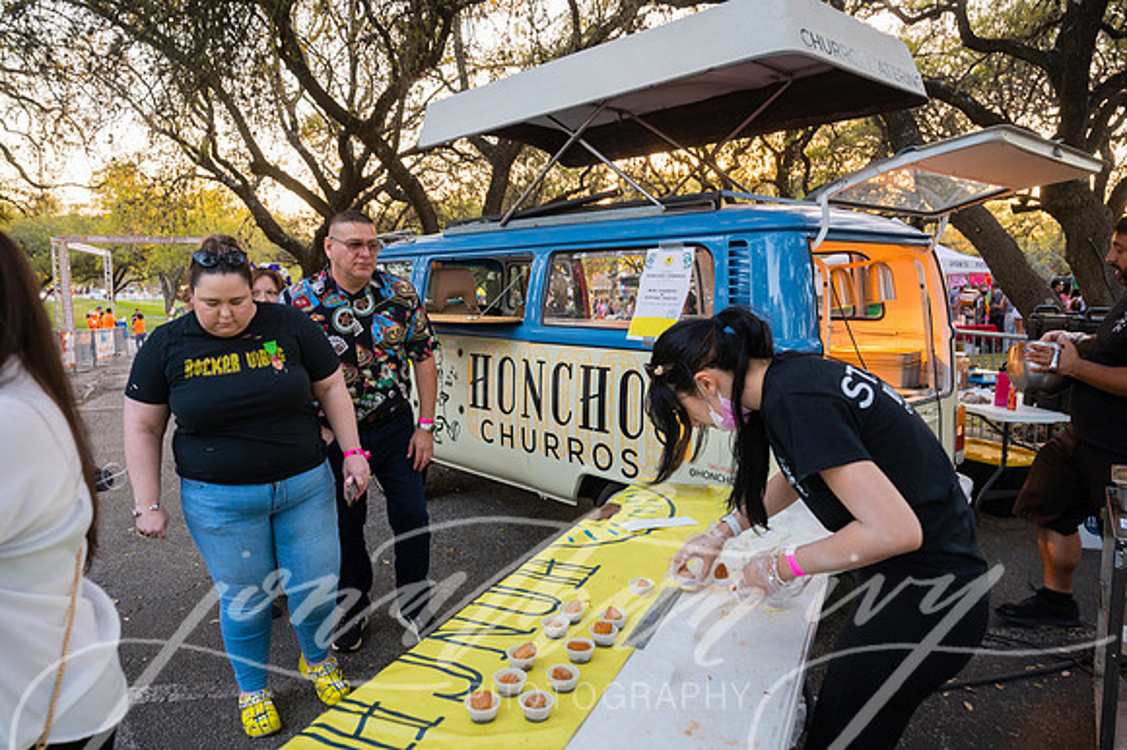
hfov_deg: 73.8
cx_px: 564
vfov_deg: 53.1
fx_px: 751
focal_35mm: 24
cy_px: 375
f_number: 4
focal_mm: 24
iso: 800
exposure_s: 1/200
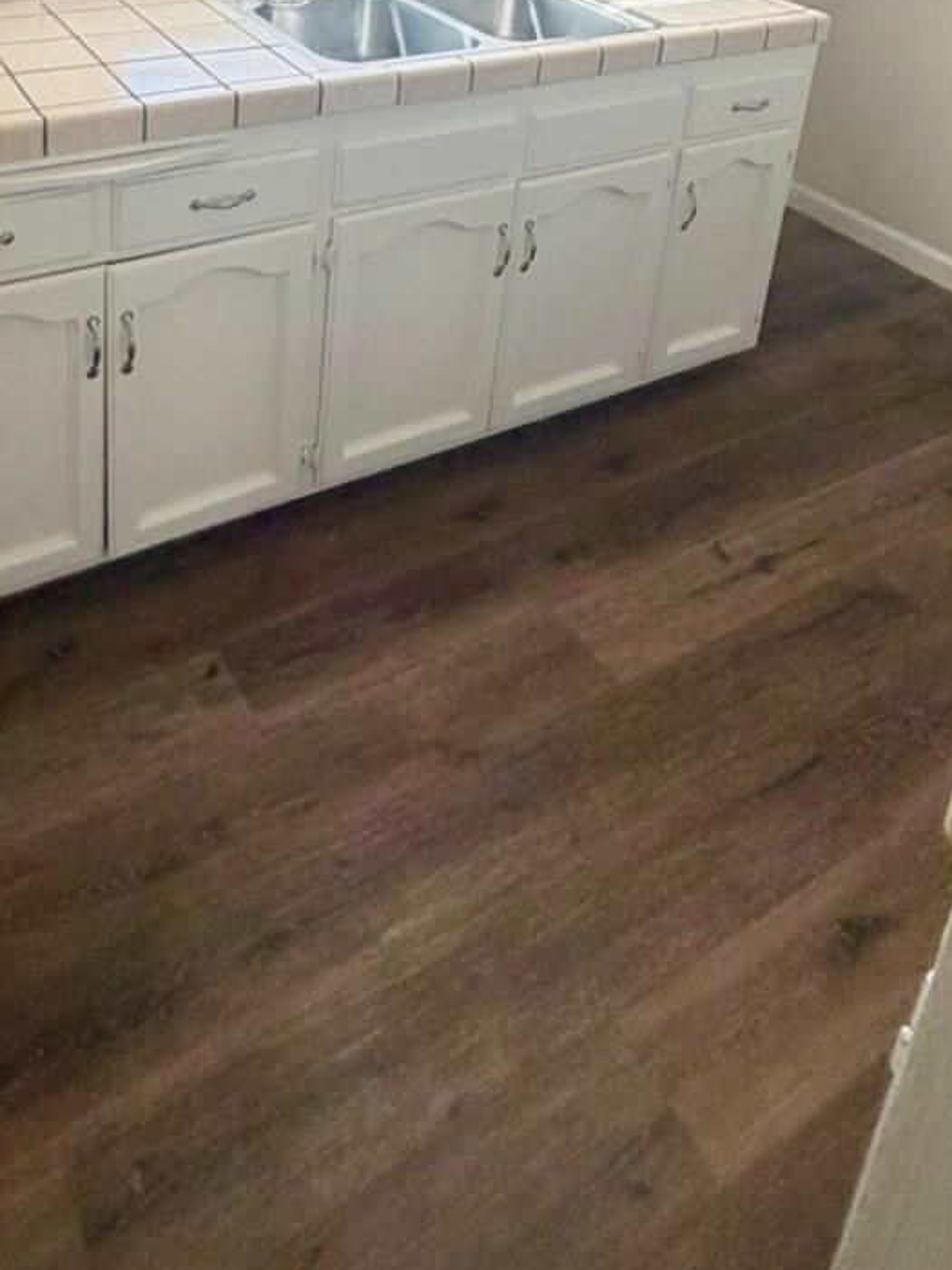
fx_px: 1100
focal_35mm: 30
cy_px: 44
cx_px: 309
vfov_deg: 50.4
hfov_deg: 46.0
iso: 200
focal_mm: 2.22
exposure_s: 1/120
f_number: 2.2
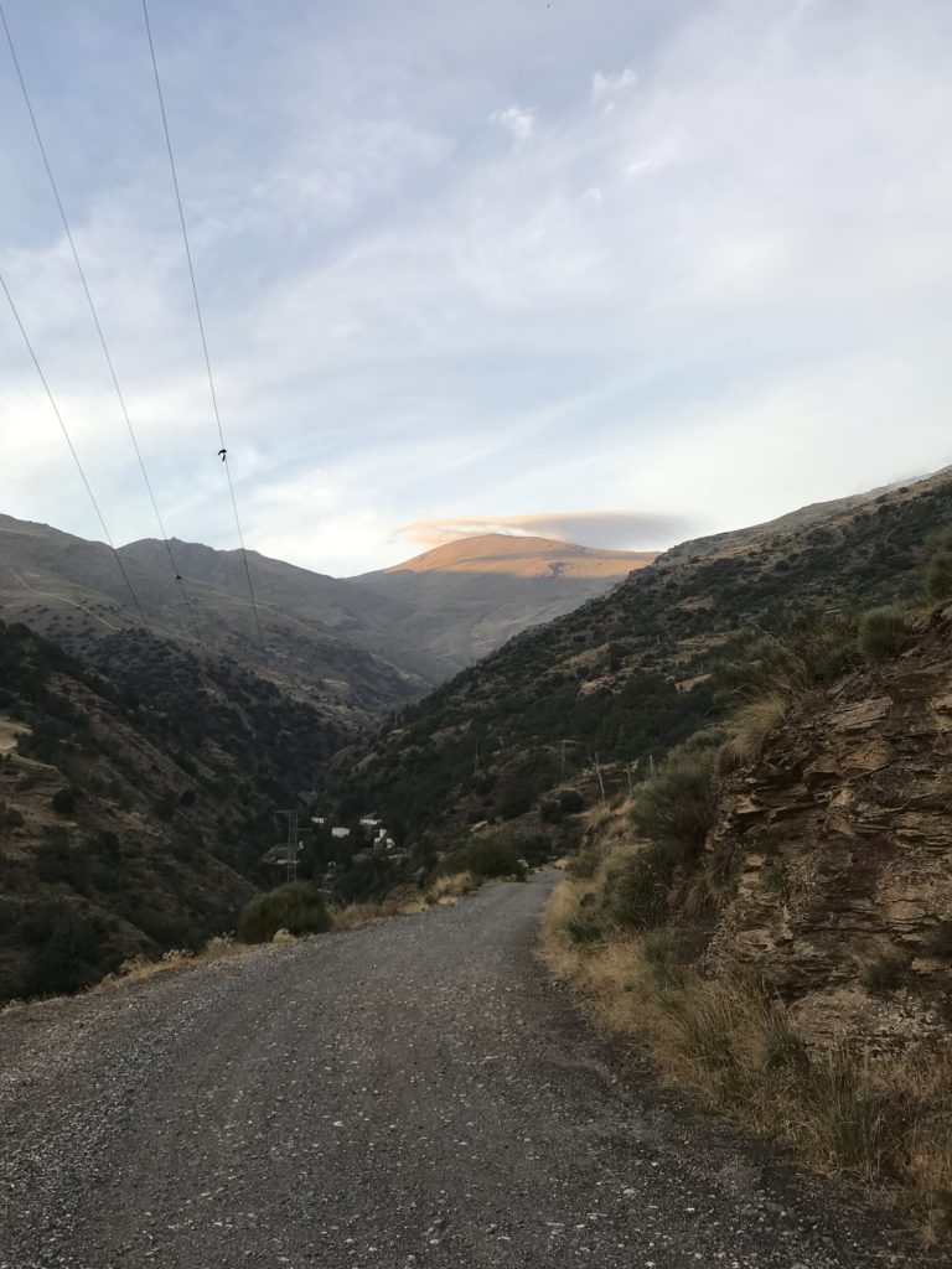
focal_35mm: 28
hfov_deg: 49.7
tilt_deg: +10.0
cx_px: 476
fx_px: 1027
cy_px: 634
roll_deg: -0.1
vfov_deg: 63.4
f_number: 1.8
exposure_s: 1/312
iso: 20
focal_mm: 3.99
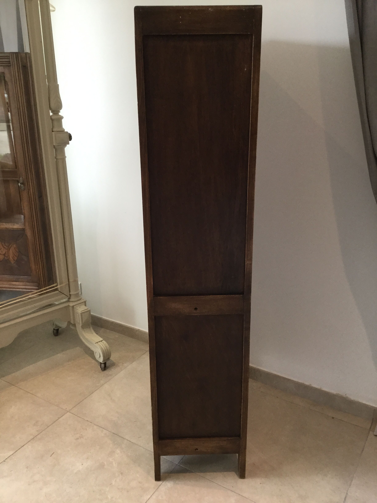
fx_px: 450
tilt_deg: -20.4
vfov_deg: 58.4
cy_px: 252
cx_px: 188
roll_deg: +0.8
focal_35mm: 31
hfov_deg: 45.4
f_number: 2.4
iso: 80
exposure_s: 1/33
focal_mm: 3.3
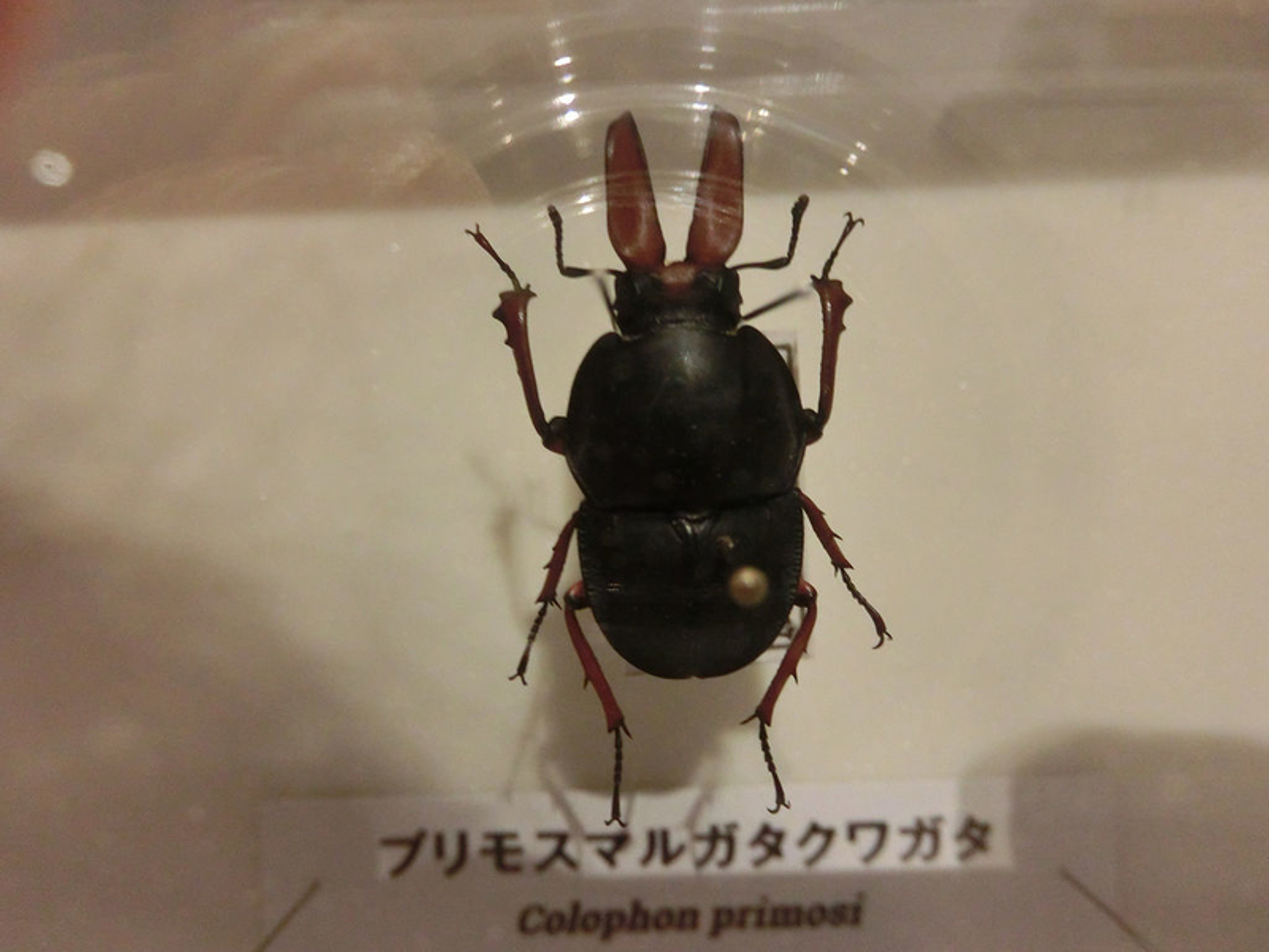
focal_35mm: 28
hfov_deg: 63.4
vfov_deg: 49.7
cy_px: 476
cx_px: 634
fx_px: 1026
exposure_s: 1/60
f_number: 3
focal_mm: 5
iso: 800
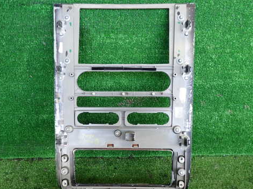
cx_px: 127
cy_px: 102
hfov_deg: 49.0
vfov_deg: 37.7
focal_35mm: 38
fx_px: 278
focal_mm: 5.4
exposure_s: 1/80
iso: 200
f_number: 2.3
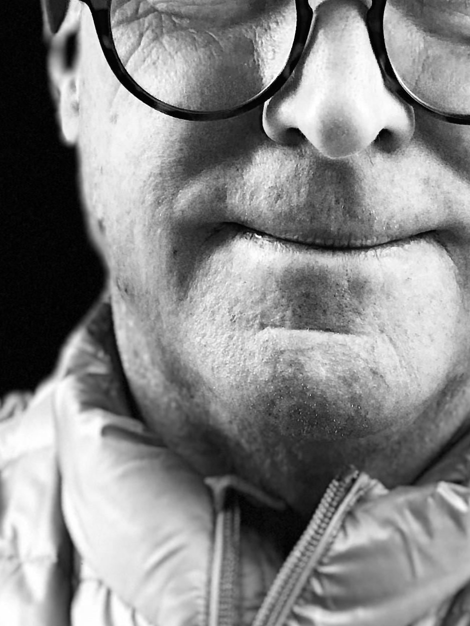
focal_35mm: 79
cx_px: 332
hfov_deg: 18.6
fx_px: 1428
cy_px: 193
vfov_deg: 24.5
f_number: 2.2
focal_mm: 2.87
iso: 80
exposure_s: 1/33
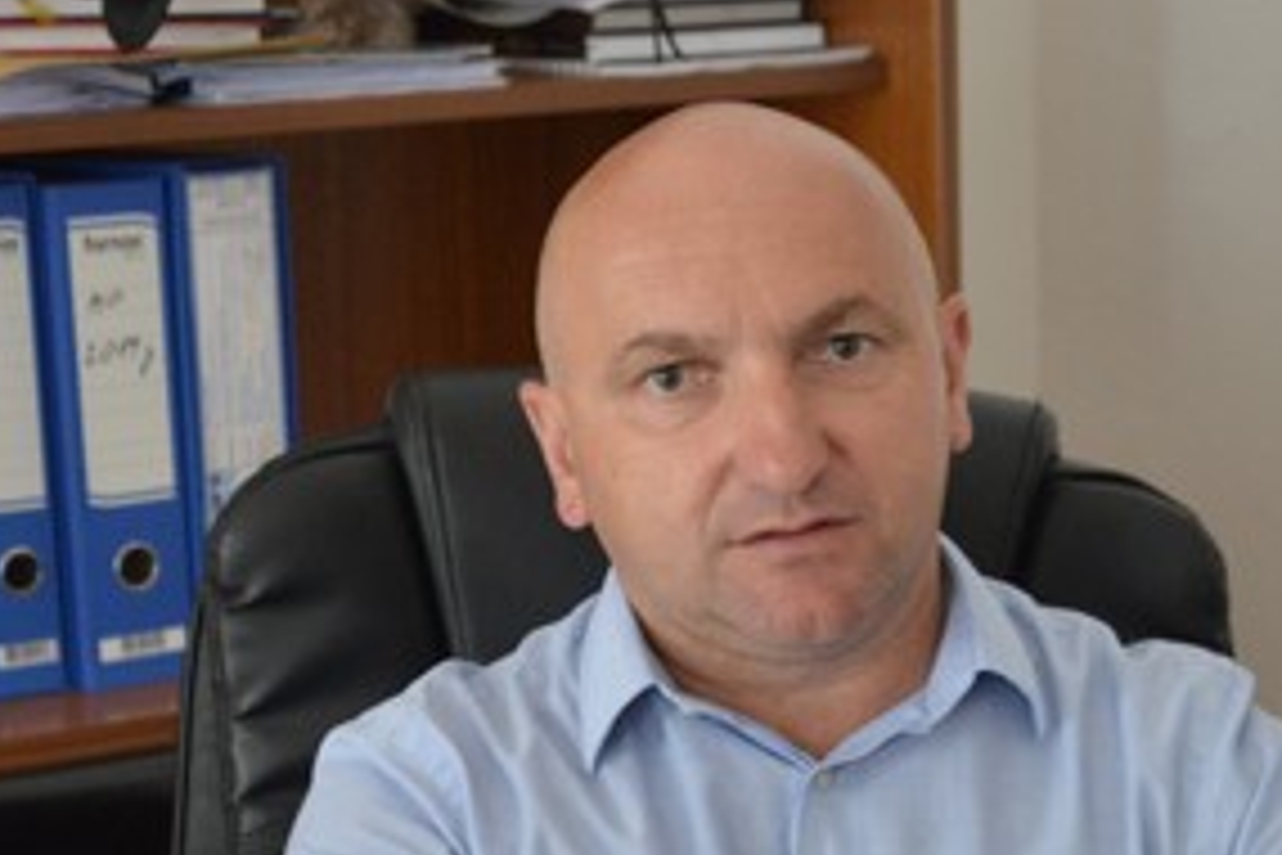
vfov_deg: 13.3
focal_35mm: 101
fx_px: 3596
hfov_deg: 20.2
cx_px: 756
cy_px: 902
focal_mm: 36
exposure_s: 1/40
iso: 2800
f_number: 4
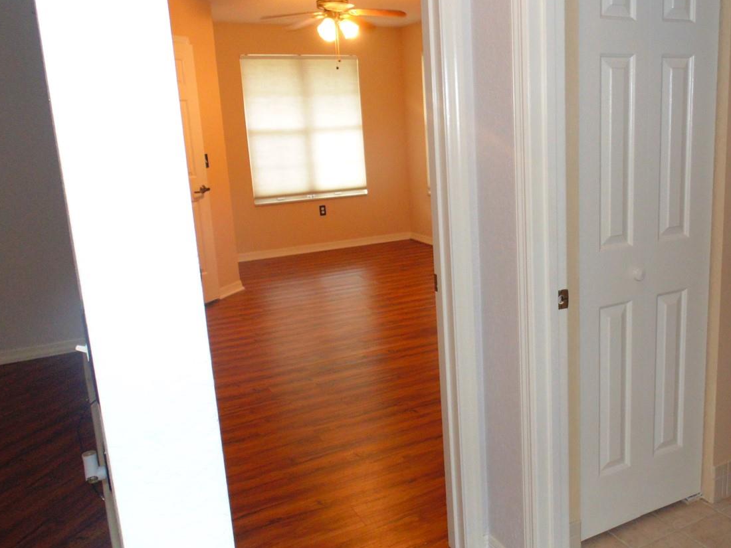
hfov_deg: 55.7
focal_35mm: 32
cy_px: 268
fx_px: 676
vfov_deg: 44.2
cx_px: 484
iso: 200
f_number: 3.1
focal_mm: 4
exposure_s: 1/30
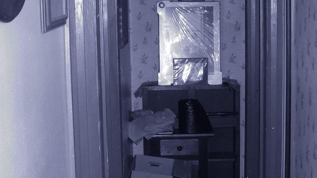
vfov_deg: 16.3
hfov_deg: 28.6
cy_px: 113
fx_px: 622
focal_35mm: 74
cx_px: 175
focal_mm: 6.3
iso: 140
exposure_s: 1/60
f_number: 3.2
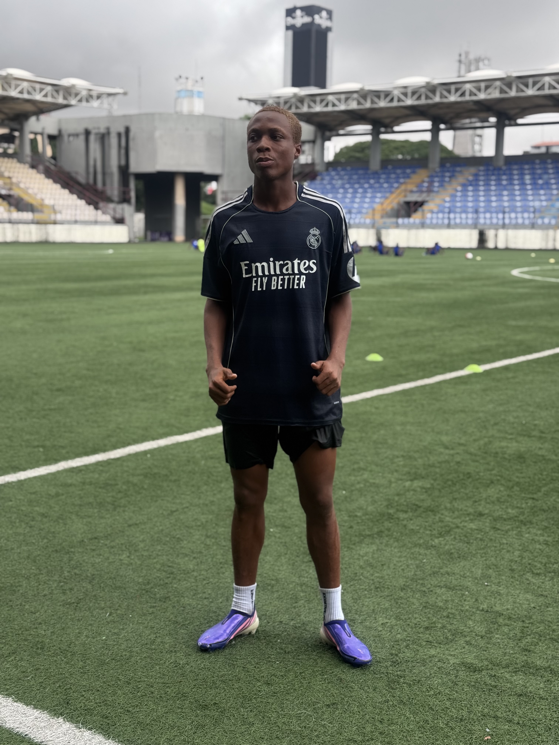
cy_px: 372
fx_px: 1034
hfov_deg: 30.3
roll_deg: -1.4
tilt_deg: -8.1
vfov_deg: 39.7
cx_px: 280
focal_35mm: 48
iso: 64
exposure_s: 1/582
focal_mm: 6.76
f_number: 1.78
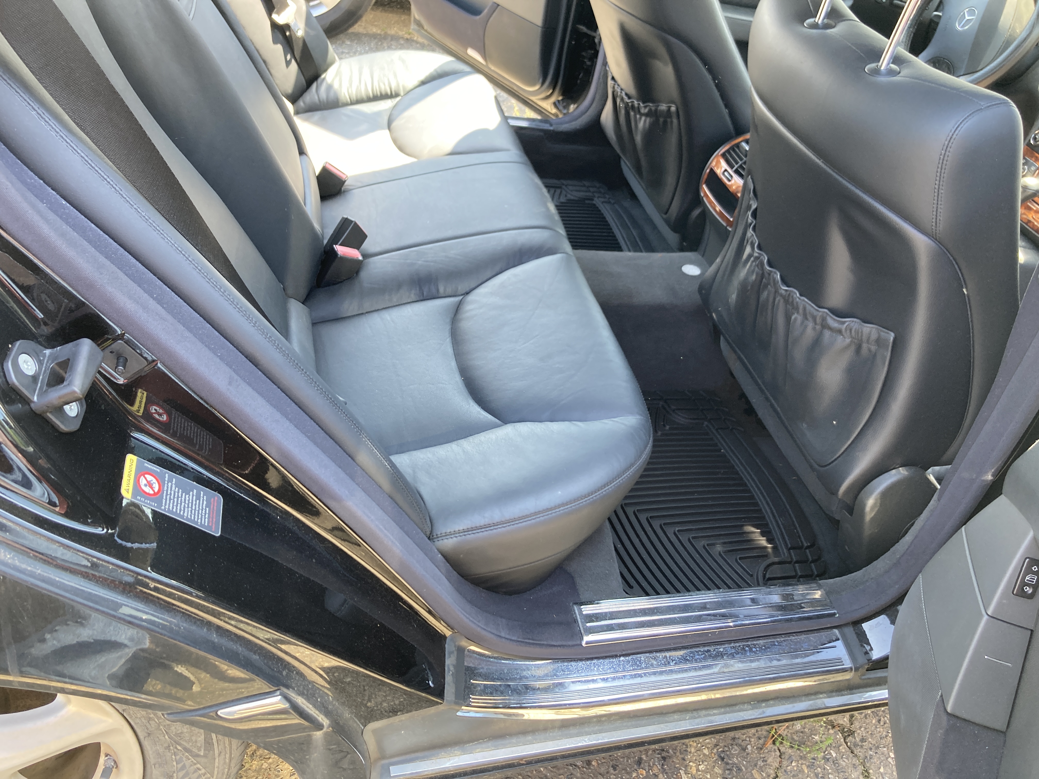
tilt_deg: -38.2
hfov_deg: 63.4
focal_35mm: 28
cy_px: 390
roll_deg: -8.9
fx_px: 840
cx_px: 520
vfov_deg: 49.7
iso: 80
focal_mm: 3.99
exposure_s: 1/121
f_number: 1.8
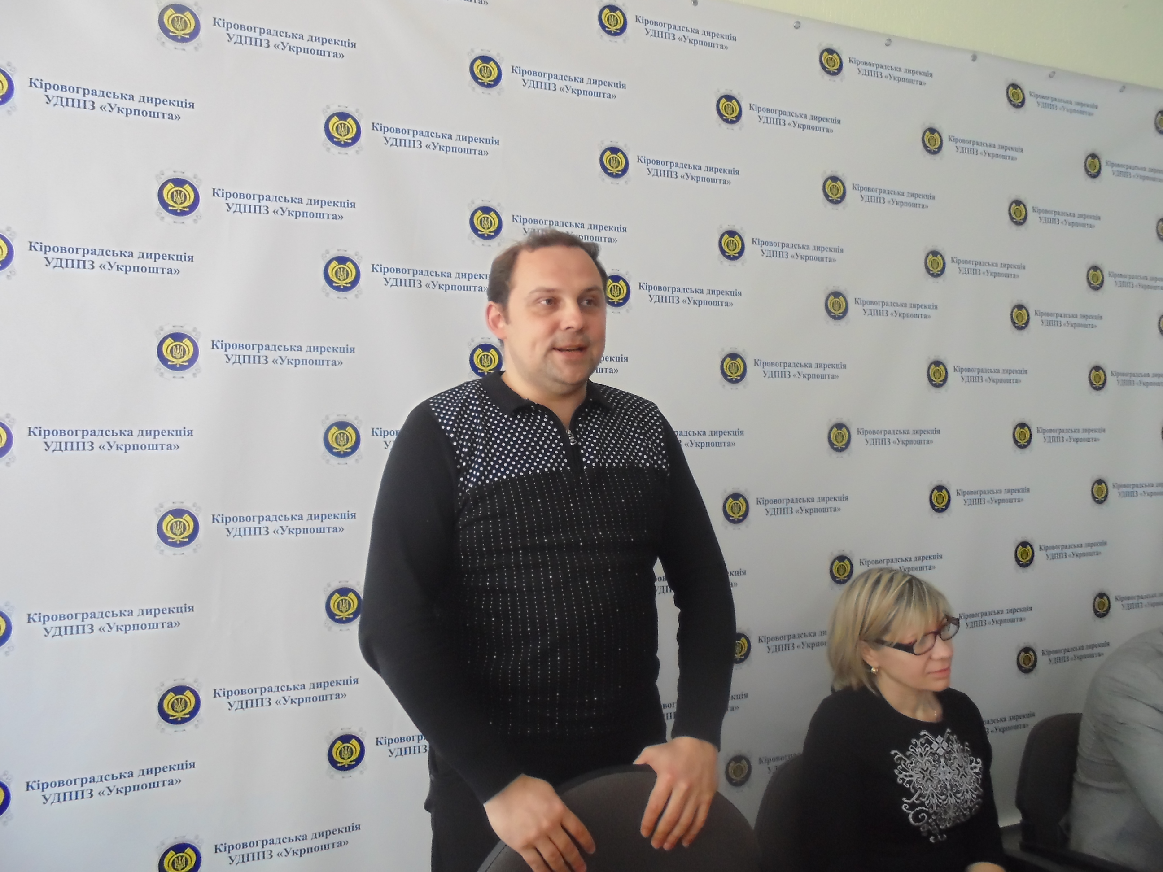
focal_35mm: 26
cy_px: 436
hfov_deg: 67.3
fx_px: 874
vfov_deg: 53.1
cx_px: 582
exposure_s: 1/30
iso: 200
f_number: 3.5
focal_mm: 4.6
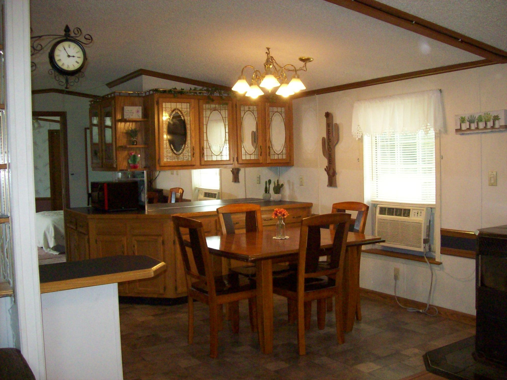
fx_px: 527
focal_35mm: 36
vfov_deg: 39.7
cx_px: 254
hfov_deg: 51.4
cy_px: 190
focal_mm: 6
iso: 400
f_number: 2.7
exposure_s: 1/128
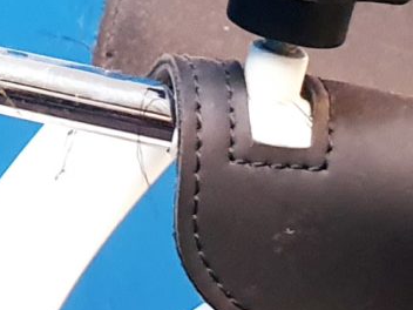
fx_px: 2255
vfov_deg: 7.8
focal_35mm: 189
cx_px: -544
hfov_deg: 9.4
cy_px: -79
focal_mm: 4.3
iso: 320
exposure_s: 1/33
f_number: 2.4
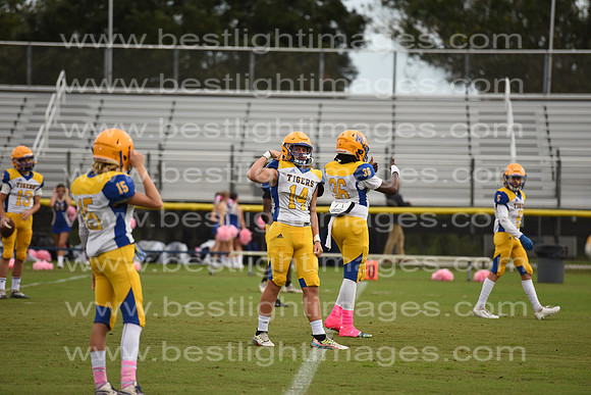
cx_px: 296
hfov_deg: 10.3
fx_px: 3284
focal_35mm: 200
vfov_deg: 6.9
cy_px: 198
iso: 360
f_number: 4
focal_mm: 200
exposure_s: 1/640
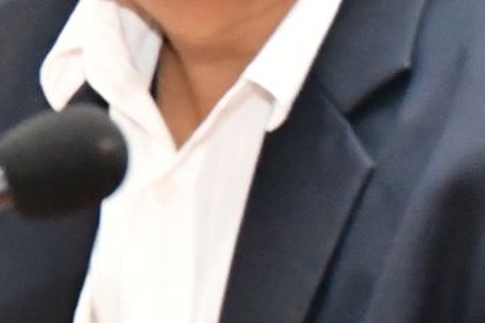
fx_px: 4701
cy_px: -61
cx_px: -349
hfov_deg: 5.8
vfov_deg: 3.9
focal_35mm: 349
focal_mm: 35
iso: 5000
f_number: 6.3
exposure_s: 1/160
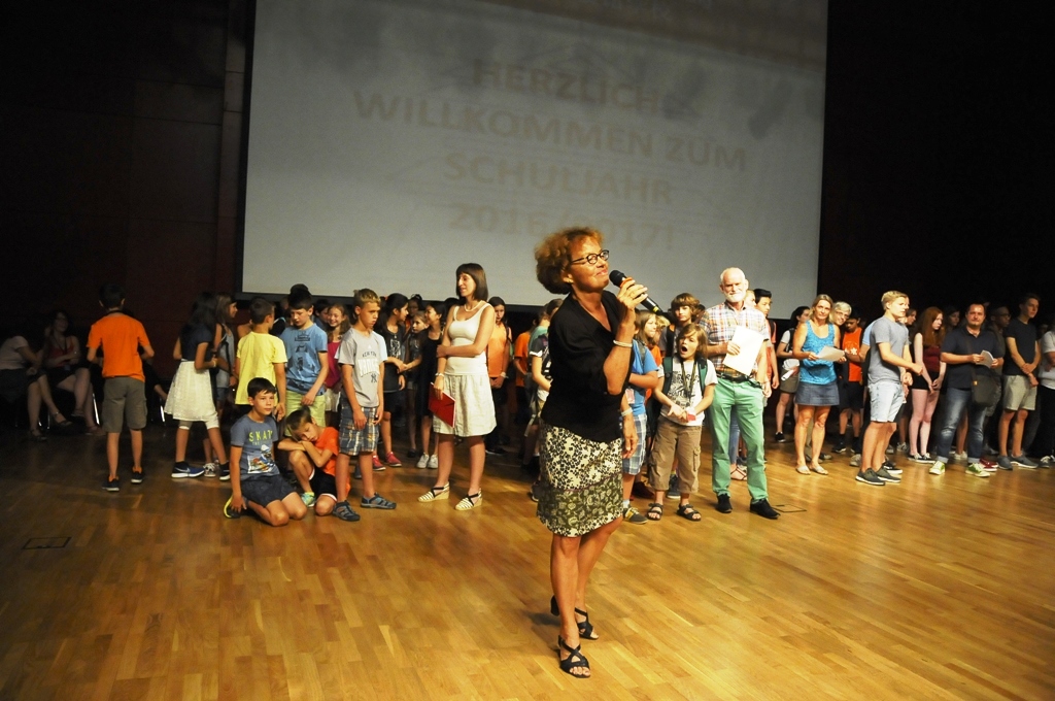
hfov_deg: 67.4
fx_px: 790
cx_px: 528
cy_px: 350
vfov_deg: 47.8
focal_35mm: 27
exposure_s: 1/800
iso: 3200
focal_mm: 18
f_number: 3.5
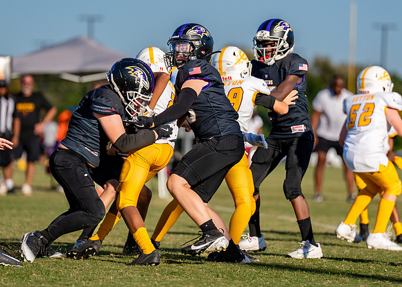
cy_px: 100
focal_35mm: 306
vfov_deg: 4.7
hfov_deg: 6.6
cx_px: 196
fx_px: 3488
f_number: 2.8
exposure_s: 1/3200
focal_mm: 200
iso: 160
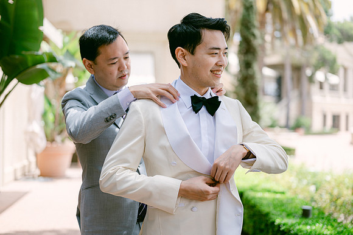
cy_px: 118
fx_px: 510
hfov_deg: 38.2
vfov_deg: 26.0
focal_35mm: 52
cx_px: 176
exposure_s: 1/640
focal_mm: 50
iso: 64
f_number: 1.8
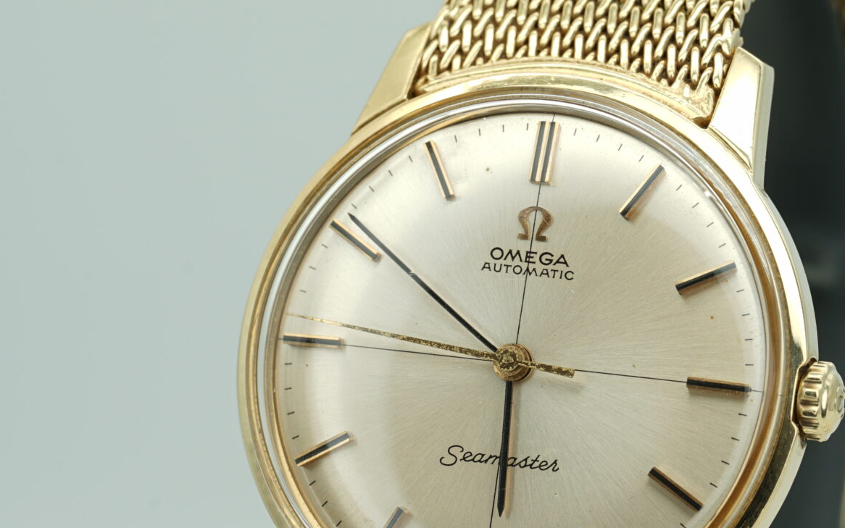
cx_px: 587
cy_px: 365
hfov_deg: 8.9
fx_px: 5412
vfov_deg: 5.6
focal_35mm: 235
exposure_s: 1/10
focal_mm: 105
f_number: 10
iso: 80
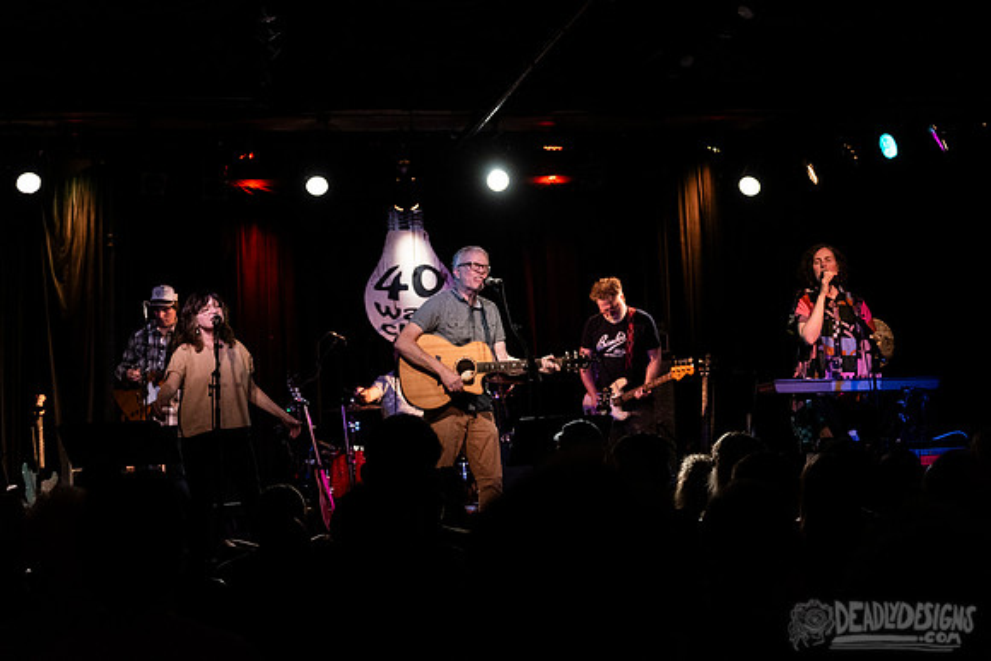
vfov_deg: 26.7
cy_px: 257
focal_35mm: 50
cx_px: 487
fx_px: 1389
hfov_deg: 39.3
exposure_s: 1/125
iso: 2000
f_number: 3.2
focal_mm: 40
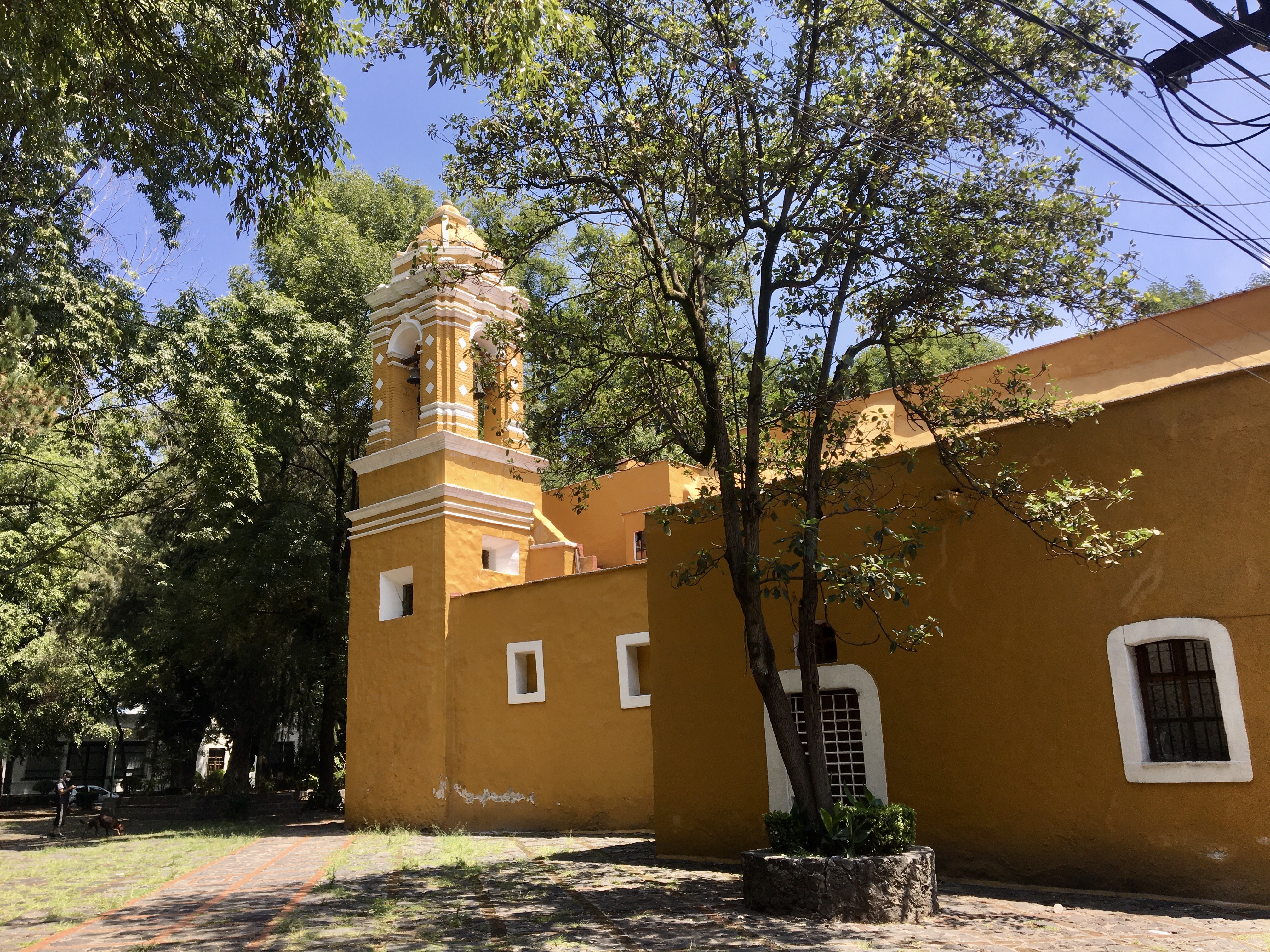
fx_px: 1064
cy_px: 476
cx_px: 635
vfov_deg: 48.2
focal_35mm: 29
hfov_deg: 61.7
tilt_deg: +15.3
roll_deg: +0.8
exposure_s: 1/674
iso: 25
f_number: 2.2
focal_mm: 4.15
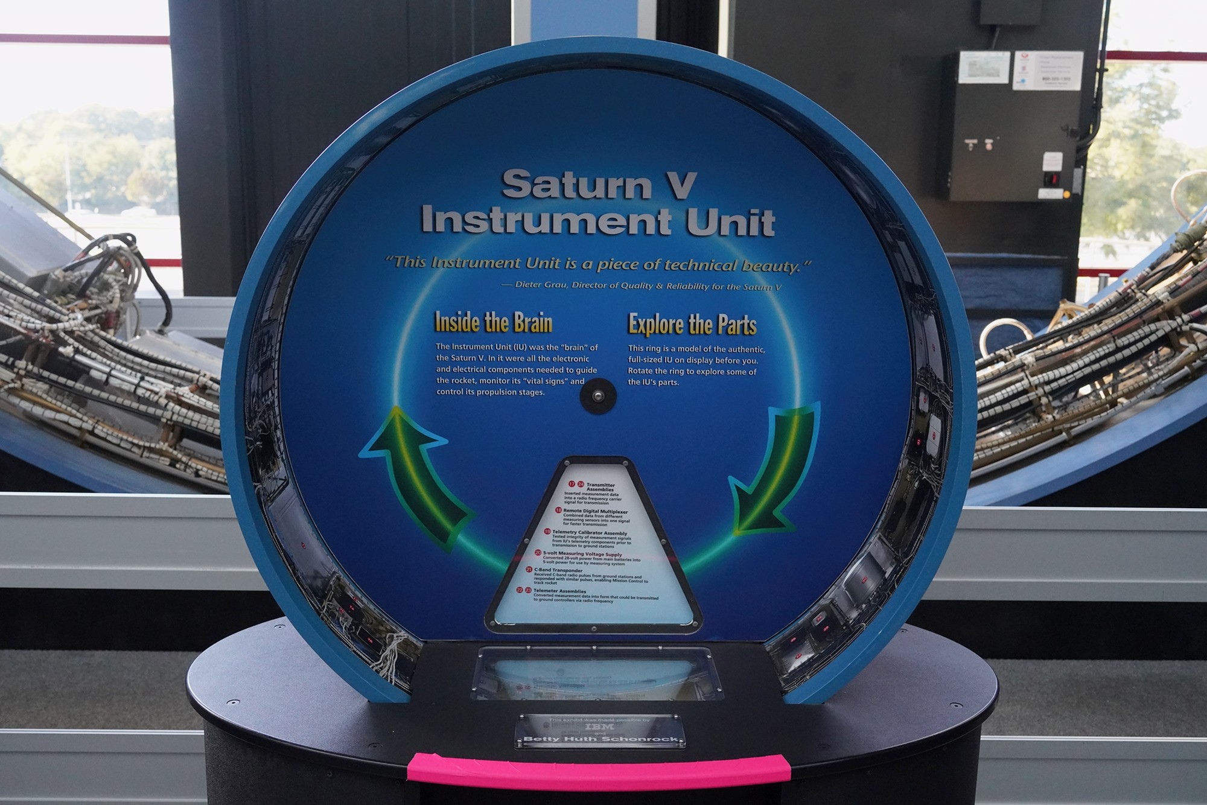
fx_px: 1174
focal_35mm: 35
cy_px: 402
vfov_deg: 37.9
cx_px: 604
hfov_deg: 54.4
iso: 8000
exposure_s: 1/100
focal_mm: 35
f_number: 7.1
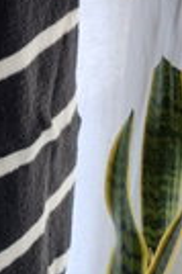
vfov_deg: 16.4
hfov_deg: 10.5
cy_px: -109
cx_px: -225
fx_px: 882
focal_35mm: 116
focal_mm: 4.27
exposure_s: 1/50
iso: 269
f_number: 1.8
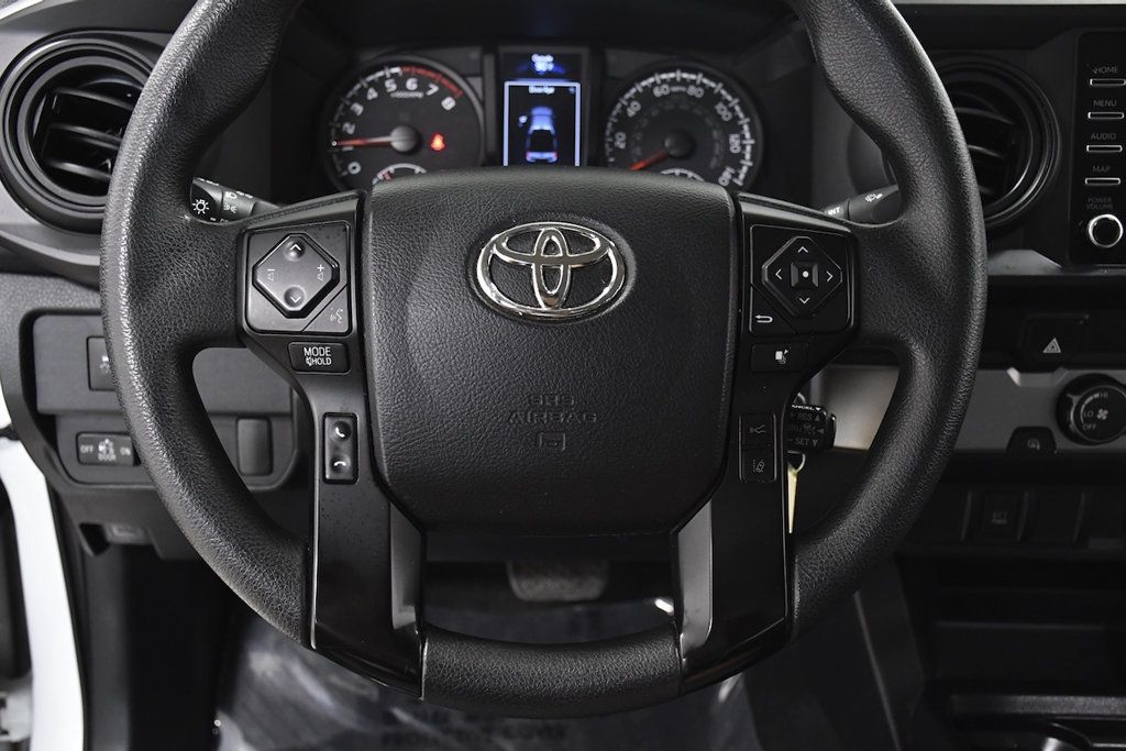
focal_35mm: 40
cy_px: 376
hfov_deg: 48.5
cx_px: 563
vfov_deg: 33.4
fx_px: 1251
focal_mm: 27
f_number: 4.5
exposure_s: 1/125
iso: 2500
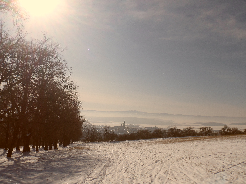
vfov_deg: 45.4
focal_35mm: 31
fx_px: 220
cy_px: 92
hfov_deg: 58.4
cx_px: 123
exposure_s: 1/500
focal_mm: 5.3
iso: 80
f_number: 9.8
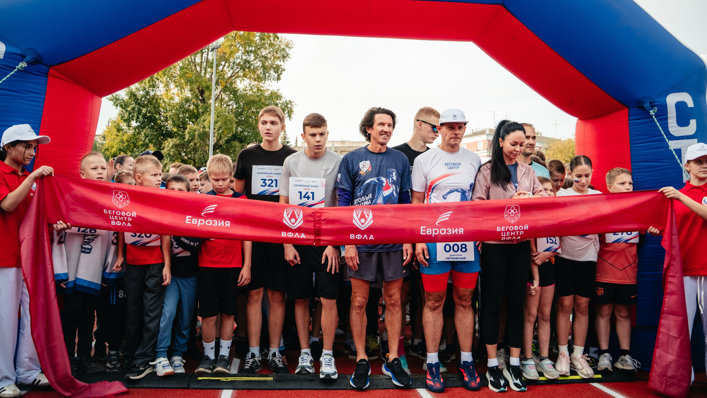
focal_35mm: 28
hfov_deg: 67.9
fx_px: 525
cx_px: 354
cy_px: 185
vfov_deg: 41.5
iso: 320
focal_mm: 17
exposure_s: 1/800
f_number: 4
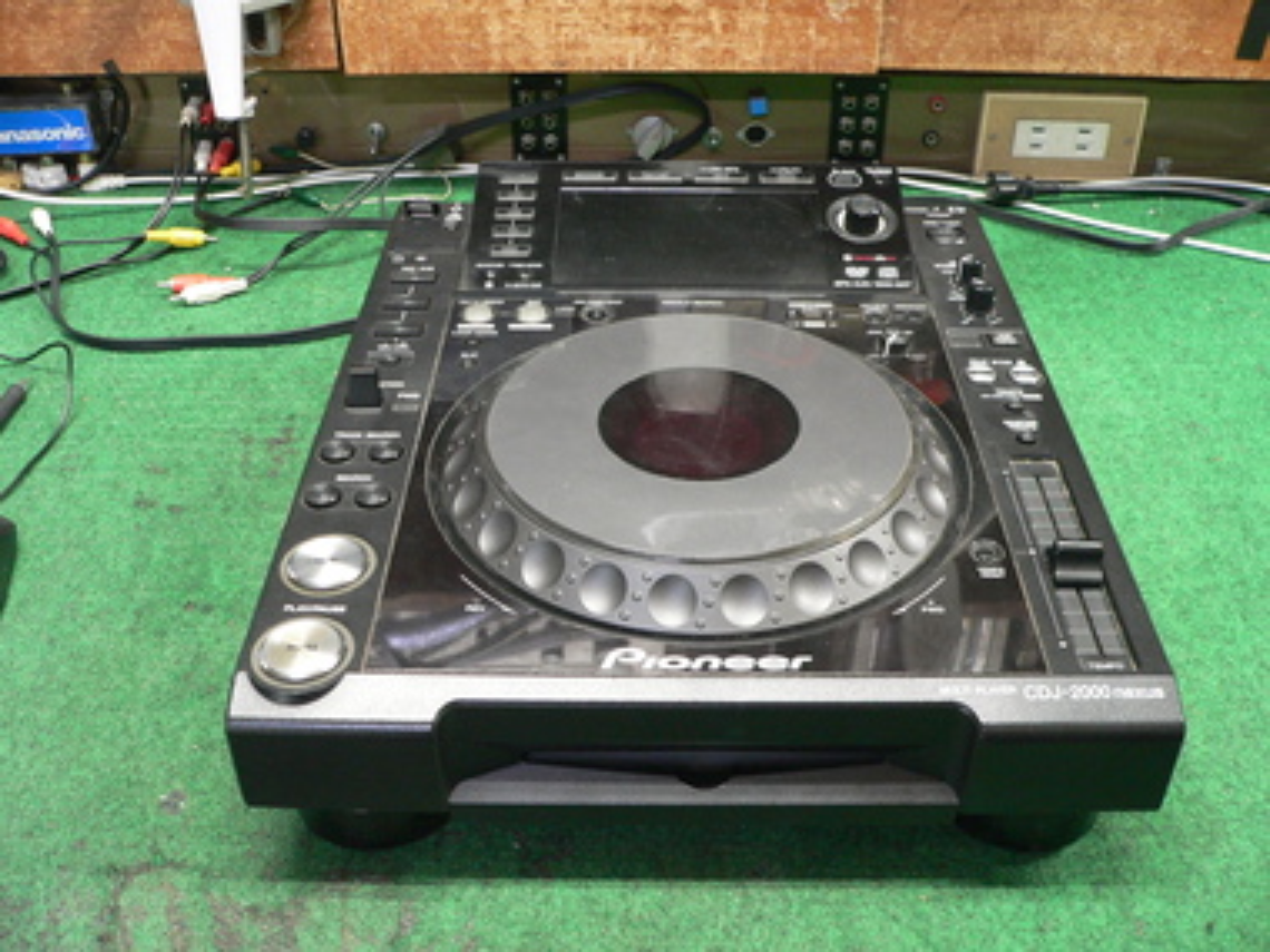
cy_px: 476
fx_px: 1321
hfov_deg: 51.4
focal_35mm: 36
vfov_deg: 39.7
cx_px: 635
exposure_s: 1/8
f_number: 2.8
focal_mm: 6
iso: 200
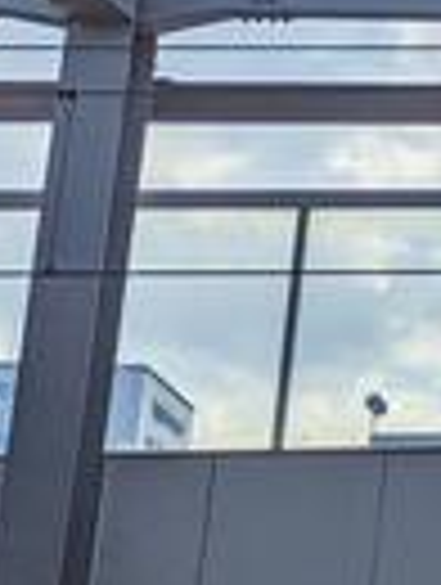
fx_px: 2184
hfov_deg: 8.8
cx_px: 1444
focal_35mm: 129
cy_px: 160
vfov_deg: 15.2
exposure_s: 1/3906
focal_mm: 6.81
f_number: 1.85
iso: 37
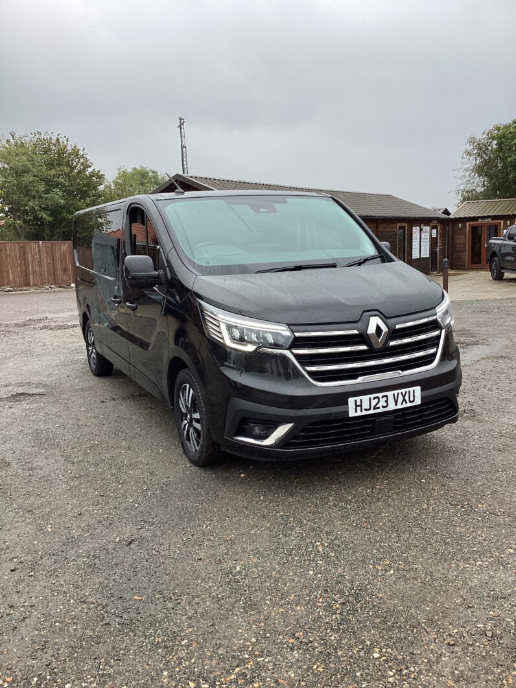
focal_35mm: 31
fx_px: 616
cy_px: 344
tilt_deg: -9.1
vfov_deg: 58.3
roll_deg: +1.6
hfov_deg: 45.5
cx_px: 258
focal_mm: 3.3
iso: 25
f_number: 2.4
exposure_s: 1/188
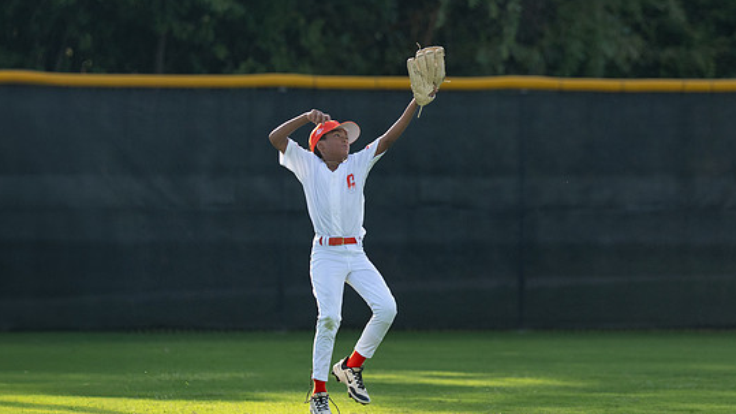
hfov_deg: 5.4
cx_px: 509
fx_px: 7844
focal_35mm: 402
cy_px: 196
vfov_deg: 3.0
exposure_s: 1/2500
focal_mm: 200
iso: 200
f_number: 2.8
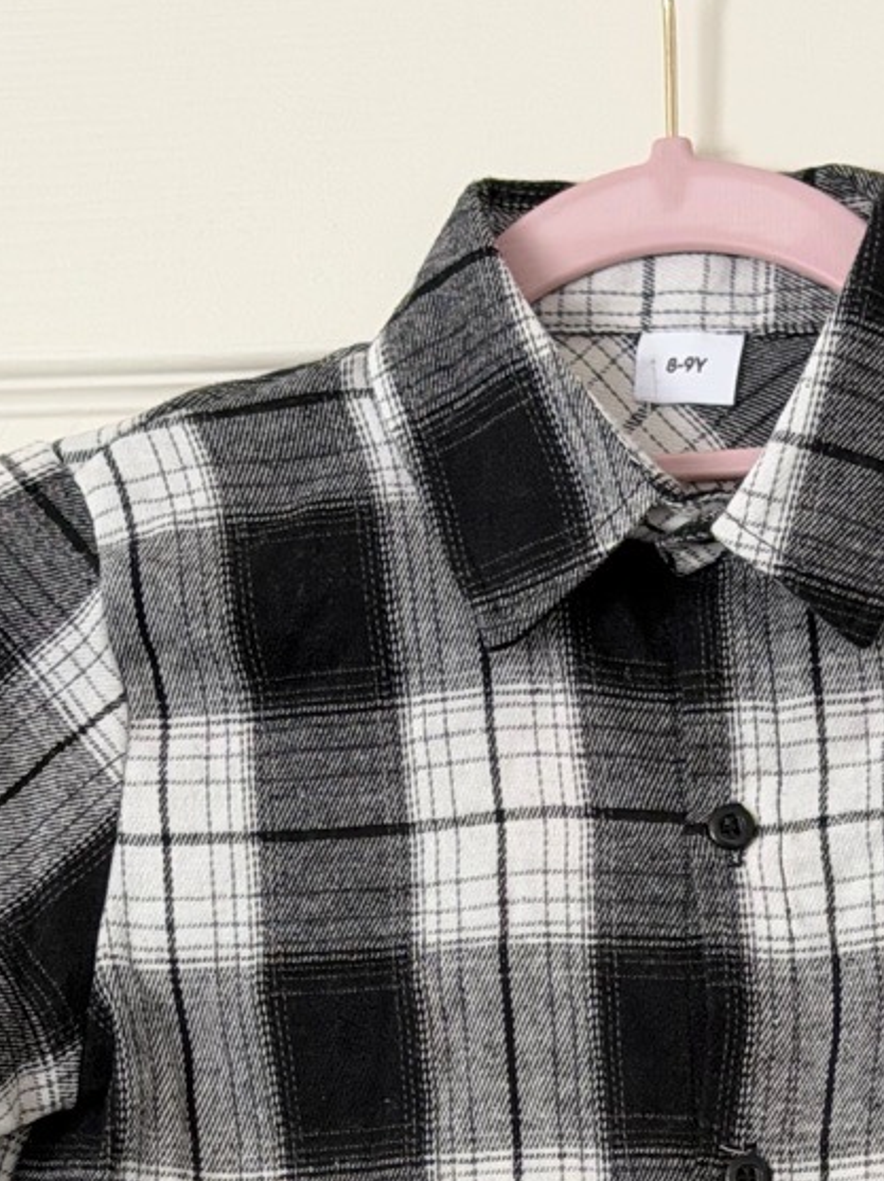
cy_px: 1505
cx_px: 748
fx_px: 4704
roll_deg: -1.4
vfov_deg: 13.8
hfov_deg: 10.7
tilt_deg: +4.5
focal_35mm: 138
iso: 200
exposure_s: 1/60
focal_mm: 6.76
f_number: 1.78
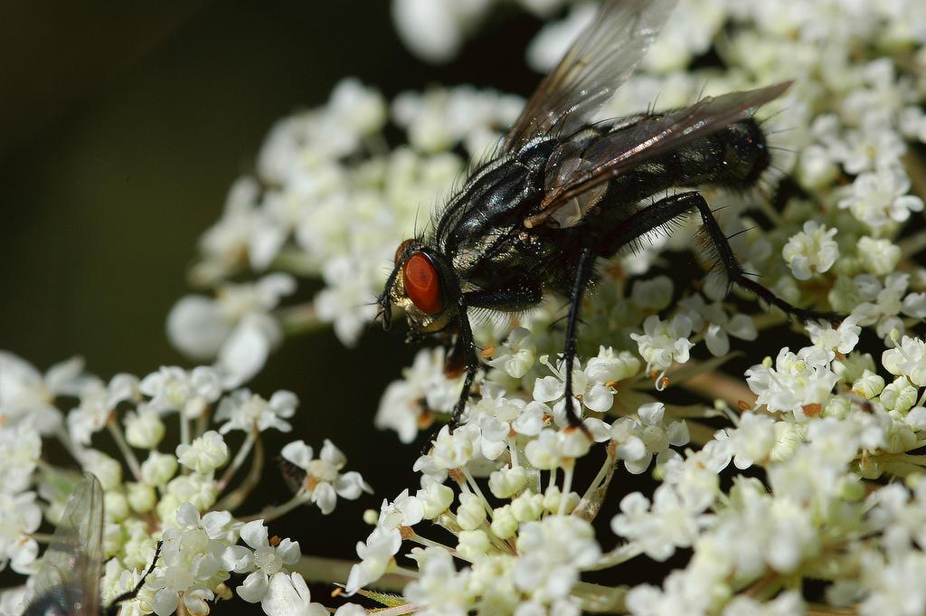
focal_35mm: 158
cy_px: 308
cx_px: 463
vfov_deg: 8.7
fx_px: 4048
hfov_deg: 13.1
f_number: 18
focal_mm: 105
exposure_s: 1/200
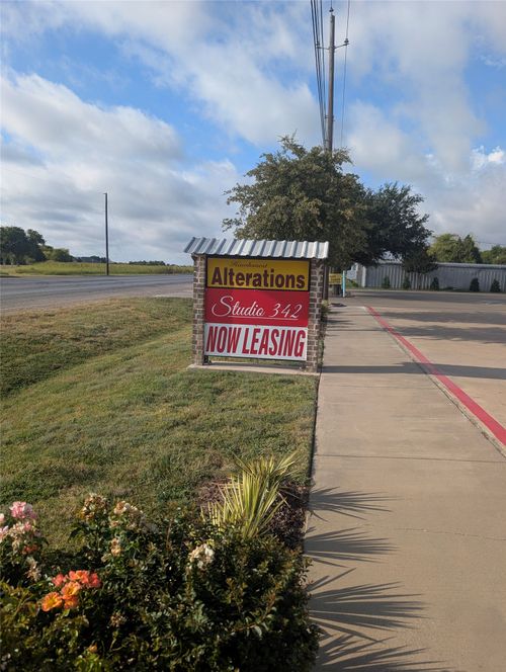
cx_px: 253
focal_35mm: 24
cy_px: 336
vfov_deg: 71.5
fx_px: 467
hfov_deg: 56.9
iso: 17
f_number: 1.68
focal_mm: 6.9
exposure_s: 1/739
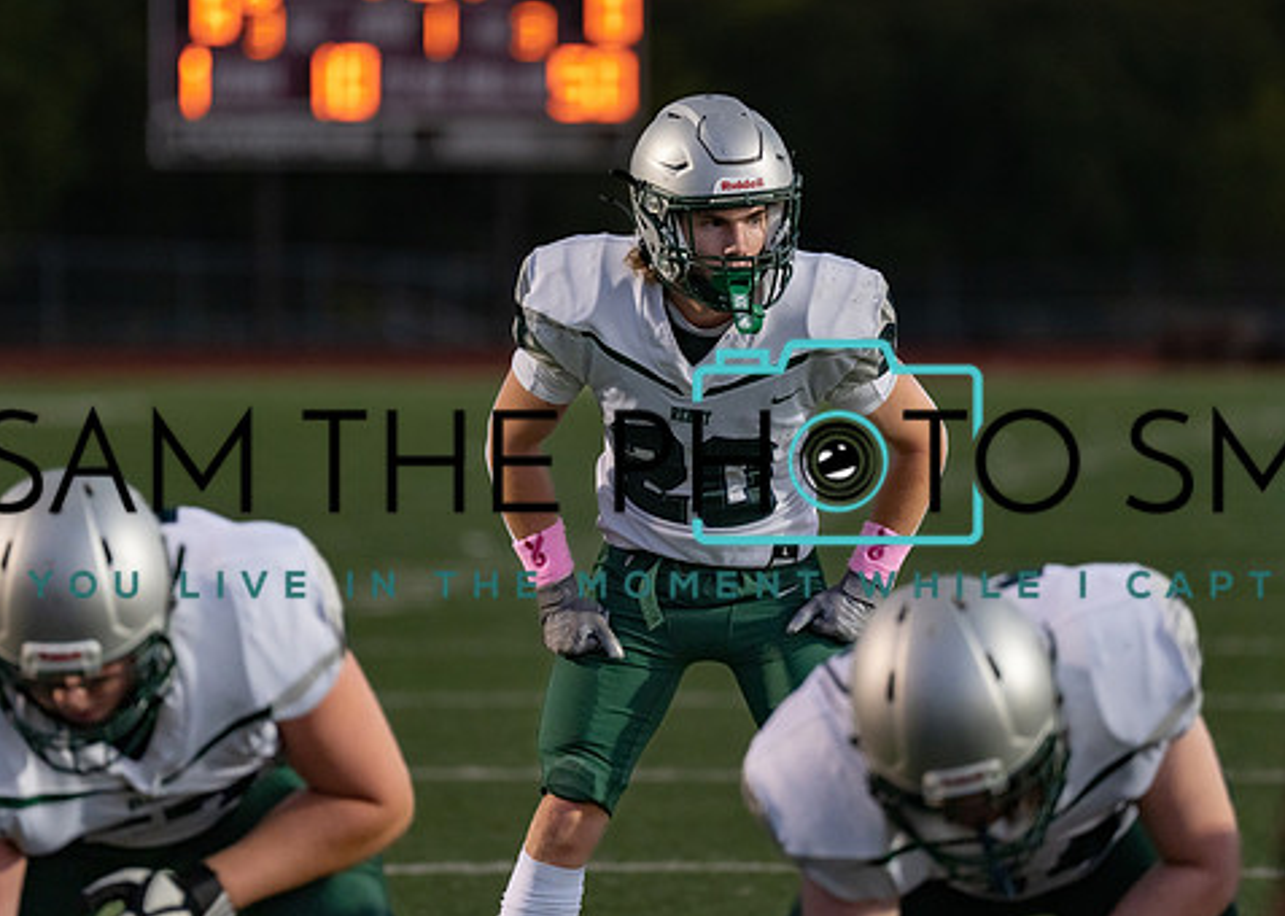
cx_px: 664
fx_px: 11634
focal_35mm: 319
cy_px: 374
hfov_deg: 6.3
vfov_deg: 4.5
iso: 1250
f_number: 2.8
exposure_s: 1/1000
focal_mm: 200
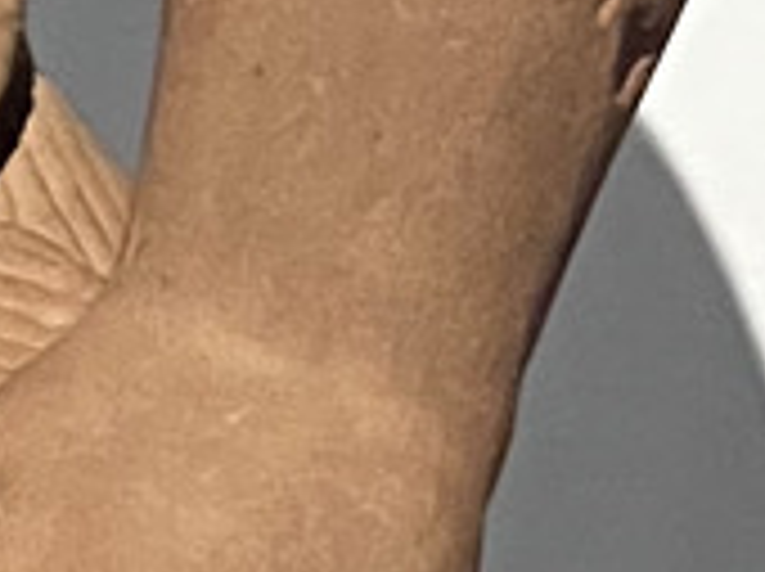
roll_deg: -0.7
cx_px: -1107
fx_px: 16022
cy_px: -613
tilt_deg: -14.3
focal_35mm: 726
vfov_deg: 2.0
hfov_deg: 2.7
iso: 640
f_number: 2.8
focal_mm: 9
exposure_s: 1/50
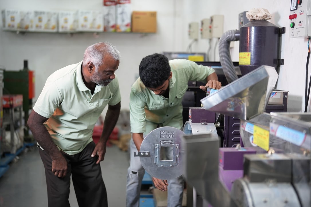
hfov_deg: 39.6
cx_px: 156
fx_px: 432
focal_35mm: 50
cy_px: 104
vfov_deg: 27.0
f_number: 1.4
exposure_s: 1/500
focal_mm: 50
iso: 500
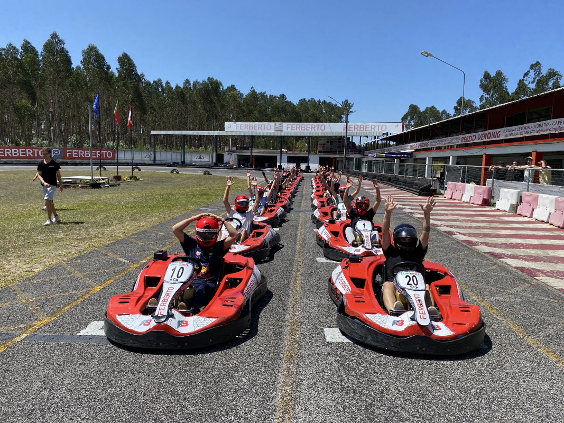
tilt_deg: -8.1
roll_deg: -1.5
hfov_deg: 67.3
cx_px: 282
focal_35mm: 26
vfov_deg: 53.1
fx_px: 424
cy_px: 212
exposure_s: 1/2890
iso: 32
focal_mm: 4.25
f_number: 1.8
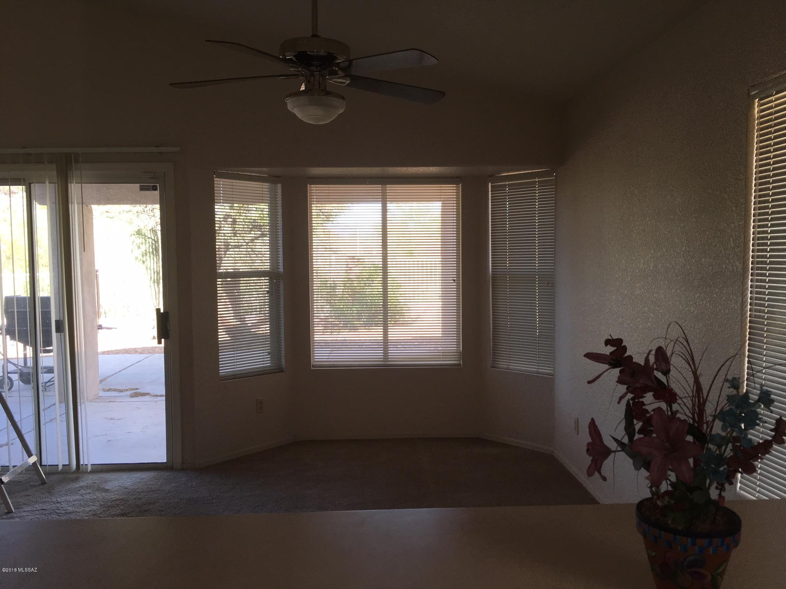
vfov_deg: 48.2
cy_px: 294
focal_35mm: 29
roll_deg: +1.0
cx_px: 393
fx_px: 658
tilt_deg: -5.9
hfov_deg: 61.7
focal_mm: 4.15
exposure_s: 1/120
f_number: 2.2
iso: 32
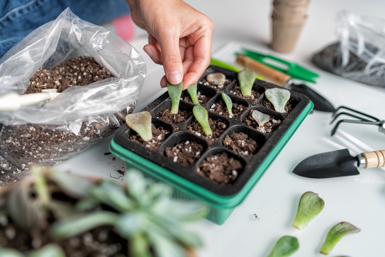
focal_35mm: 35
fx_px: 374
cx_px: 192
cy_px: 128
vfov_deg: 37.9
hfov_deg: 54.4
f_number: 2
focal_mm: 35
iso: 500
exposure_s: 1/100
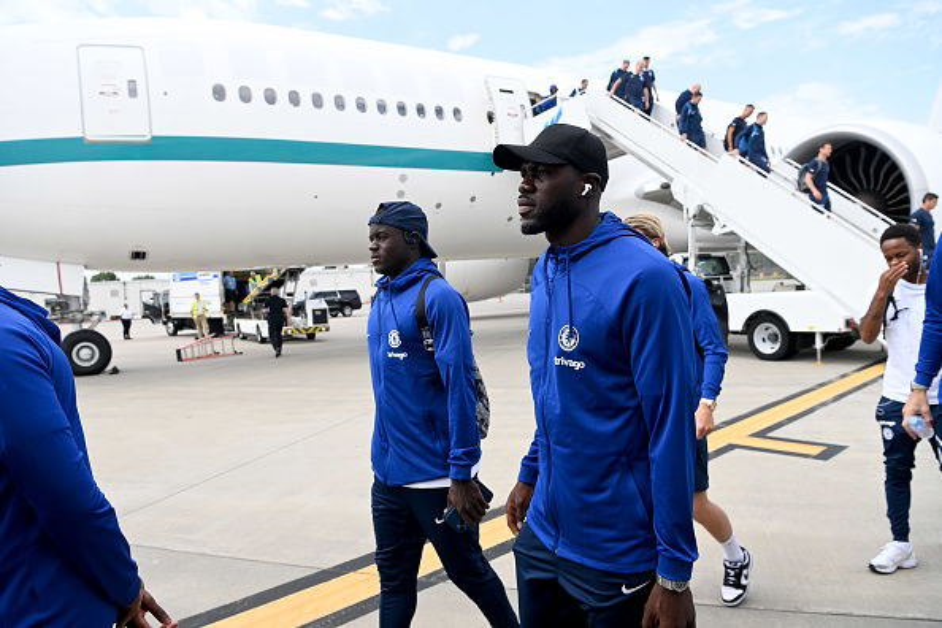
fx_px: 628
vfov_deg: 53.1
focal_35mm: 24
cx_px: 471
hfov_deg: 73.7
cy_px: 314
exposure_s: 1/800
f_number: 8
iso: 320
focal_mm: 24
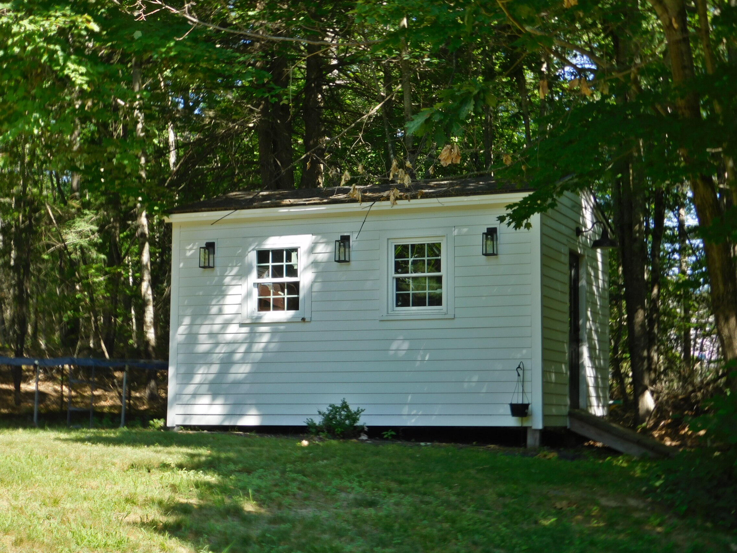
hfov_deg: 32.7
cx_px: 368
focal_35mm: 59
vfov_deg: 24.8
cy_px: 276
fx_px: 1256
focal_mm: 10.4
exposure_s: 1/200
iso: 125
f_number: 4
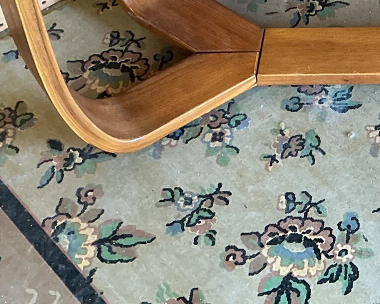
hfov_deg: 18.7
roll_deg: -2.9
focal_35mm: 95
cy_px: -120
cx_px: 494
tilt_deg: -37.7
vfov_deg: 15.2
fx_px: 1068
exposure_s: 1/60
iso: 100
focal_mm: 3
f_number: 1.8
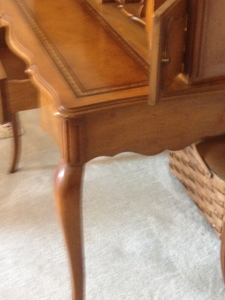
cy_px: 109
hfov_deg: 21.3
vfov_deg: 28.0
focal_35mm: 69
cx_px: 130
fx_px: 598
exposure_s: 1/17
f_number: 2.4
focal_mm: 4.28
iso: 400
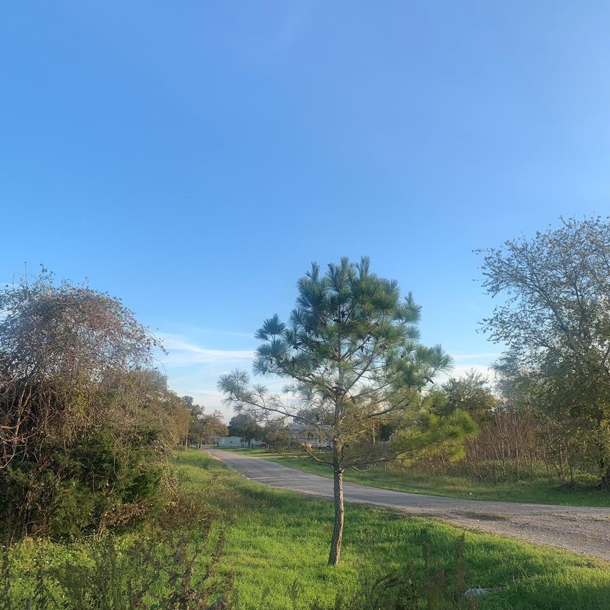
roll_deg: -0.4
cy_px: 349
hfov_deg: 52.5
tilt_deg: +8.3
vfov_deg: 52.3
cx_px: 304
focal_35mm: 31
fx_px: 618
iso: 25
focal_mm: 4.25
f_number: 1.8
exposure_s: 1/849
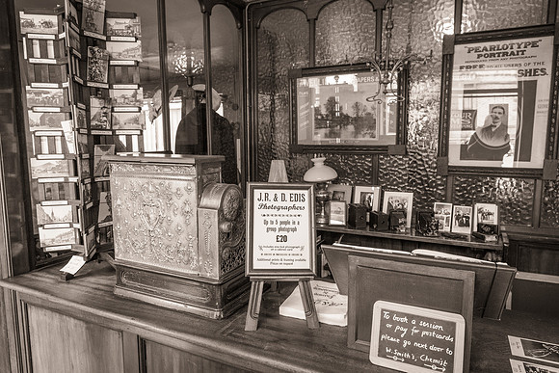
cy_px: 186
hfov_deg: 71.5
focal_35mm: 25
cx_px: 280
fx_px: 389
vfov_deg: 51.3
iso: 2000
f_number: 6.3
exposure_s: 1/125
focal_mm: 24
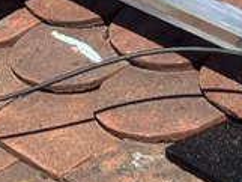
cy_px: -63
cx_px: -669
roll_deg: +1.1
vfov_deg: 7.1
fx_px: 1448
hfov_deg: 7.4
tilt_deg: -16.3
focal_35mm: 207
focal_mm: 5.96
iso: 50
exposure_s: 1/2571
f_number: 1.6
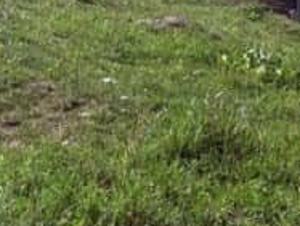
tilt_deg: +0.4
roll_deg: -1.5
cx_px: 221
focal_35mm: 142
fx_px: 1233
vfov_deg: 9.8
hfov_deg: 13.8
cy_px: -224
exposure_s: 1/4950
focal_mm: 5.96
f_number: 1.6
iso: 50
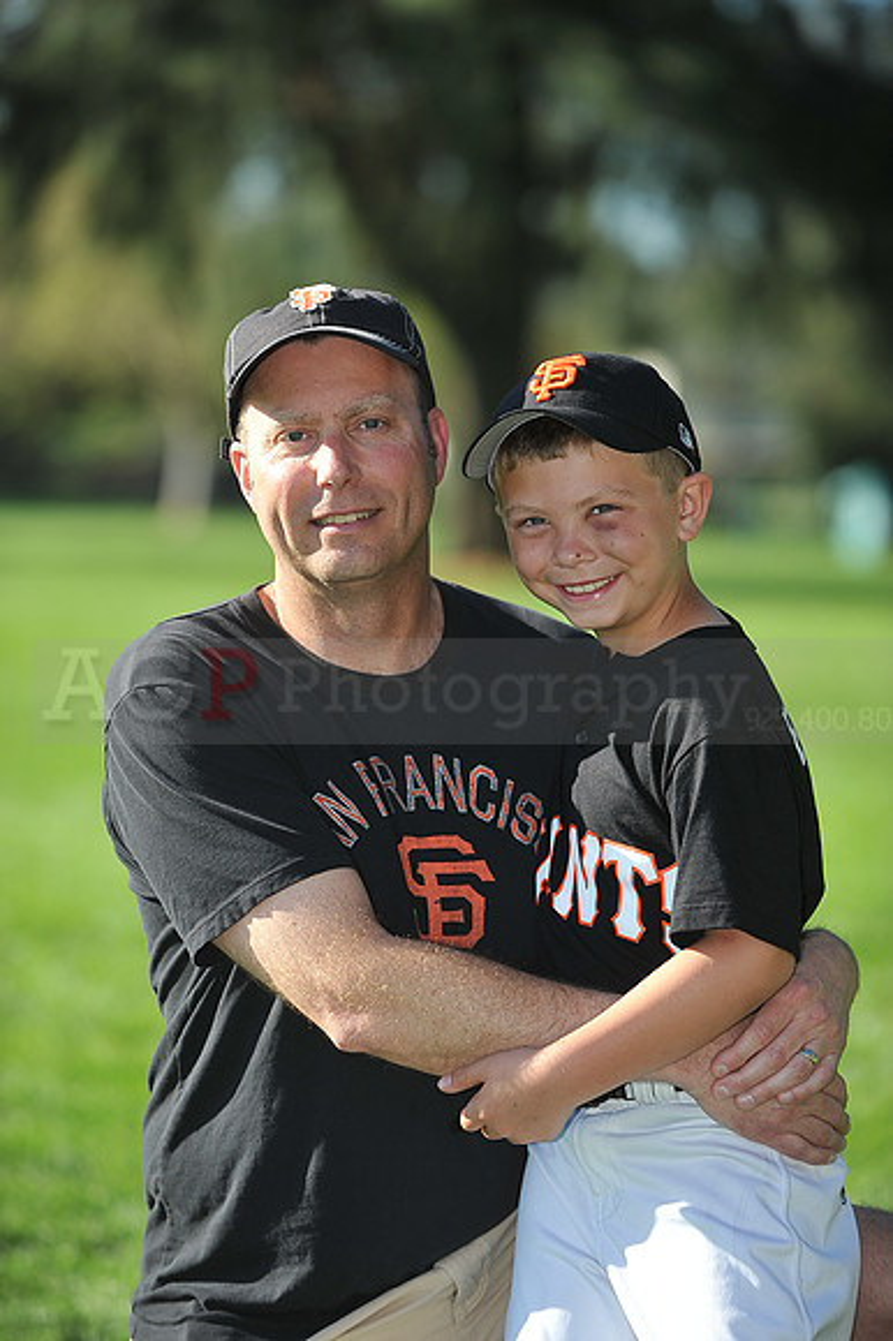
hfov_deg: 6.9
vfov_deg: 10.3
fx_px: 7450
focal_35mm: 200
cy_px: 670
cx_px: 446
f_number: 4
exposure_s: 1/1250
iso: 200
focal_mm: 200
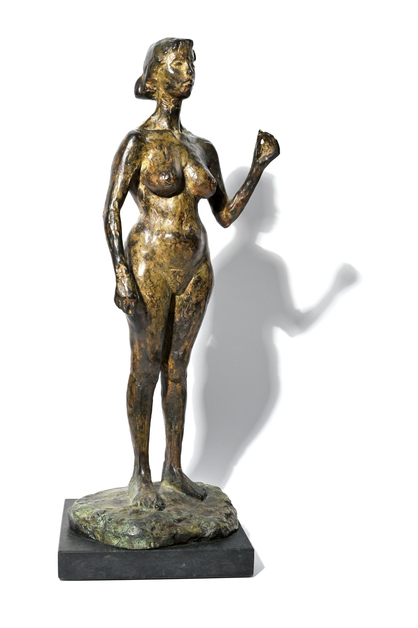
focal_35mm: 50
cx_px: 209
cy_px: 314
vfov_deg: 39.6
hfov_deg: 27.0
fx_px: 872
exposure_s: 1/160
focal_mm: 50
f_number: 16
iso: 200
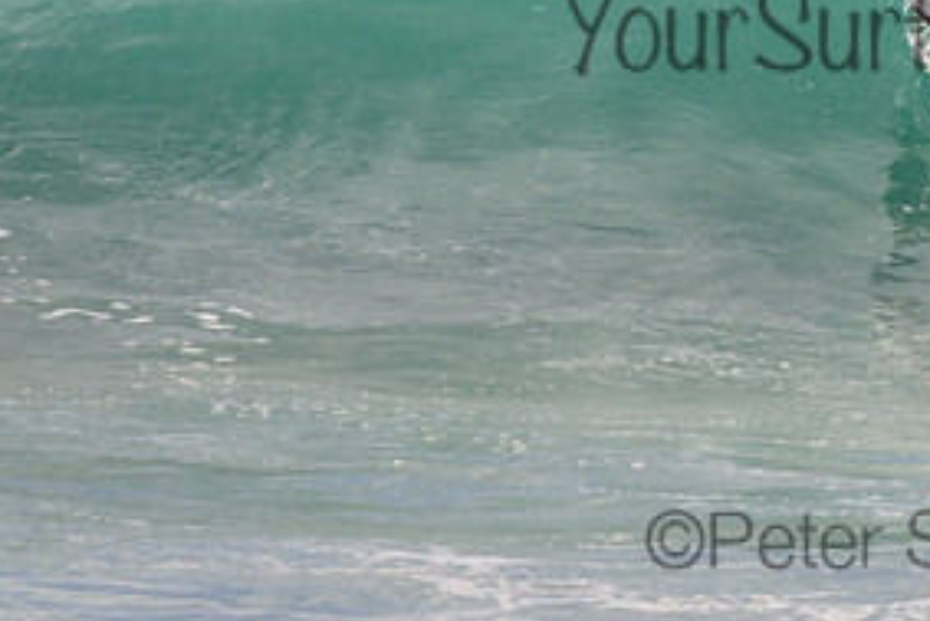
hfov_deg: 1.8
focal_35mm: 1127
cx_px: 809
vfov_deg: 1.2
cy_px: -103
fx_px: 29128
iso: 140
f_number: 5.6
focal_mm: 400
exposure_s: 1/2000
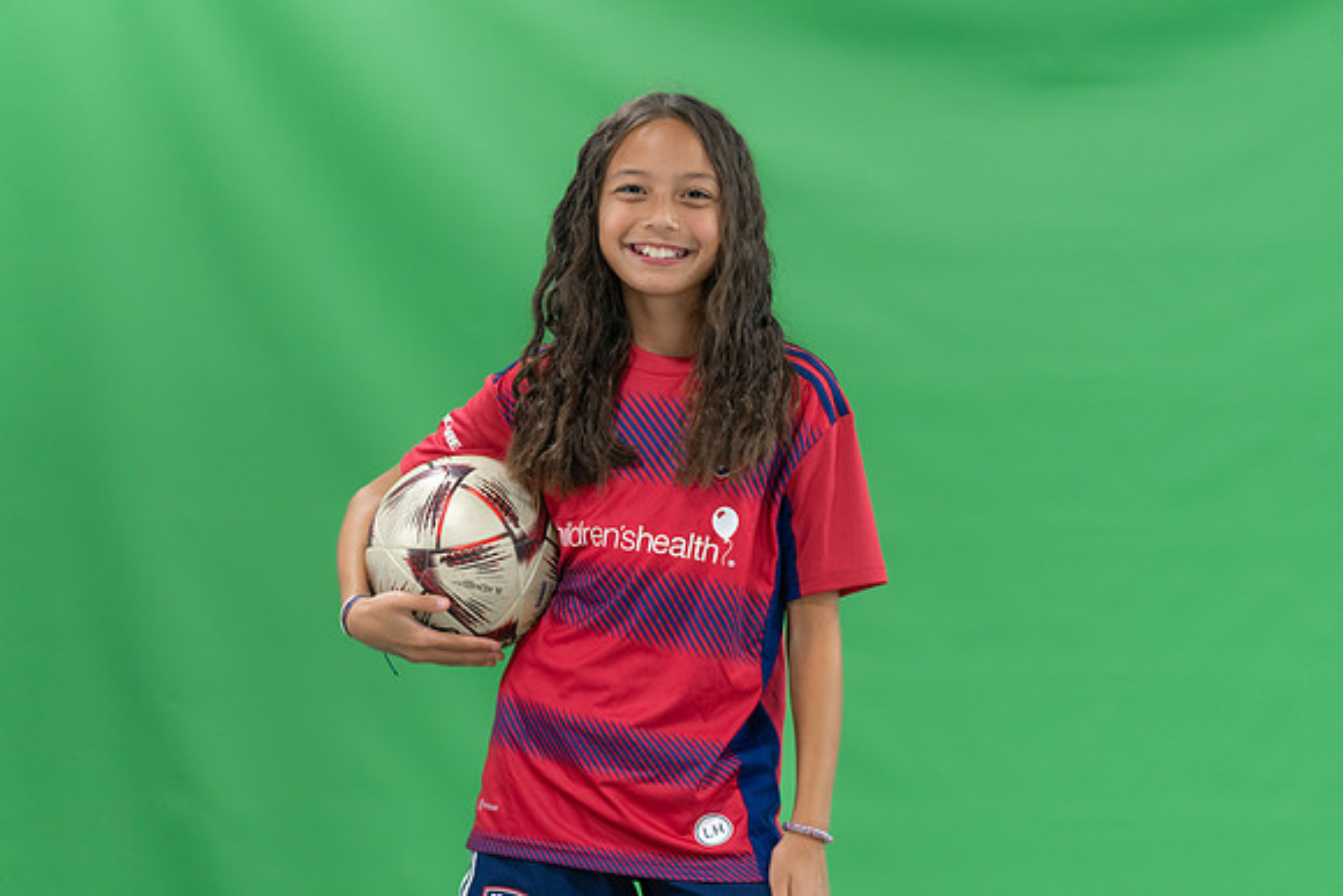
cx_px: 672
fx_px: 5746
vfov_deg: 8.9
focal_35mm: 154
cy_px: 448
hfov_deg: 13.3
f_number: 2.8
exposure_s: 1/250
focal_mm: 154
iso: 1000
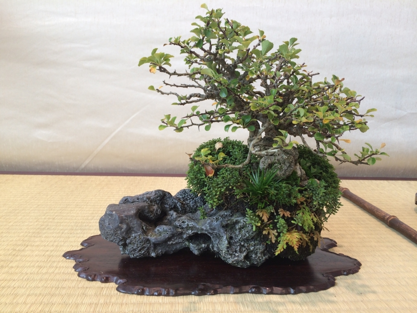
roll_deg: -1.7
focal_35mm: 29
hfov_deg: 61.7
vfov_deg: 48.2
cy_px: 156
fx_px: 349
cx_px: 208
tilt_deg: -9.0
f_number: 2.2
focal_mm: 4.15
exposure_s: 1/60
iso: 50
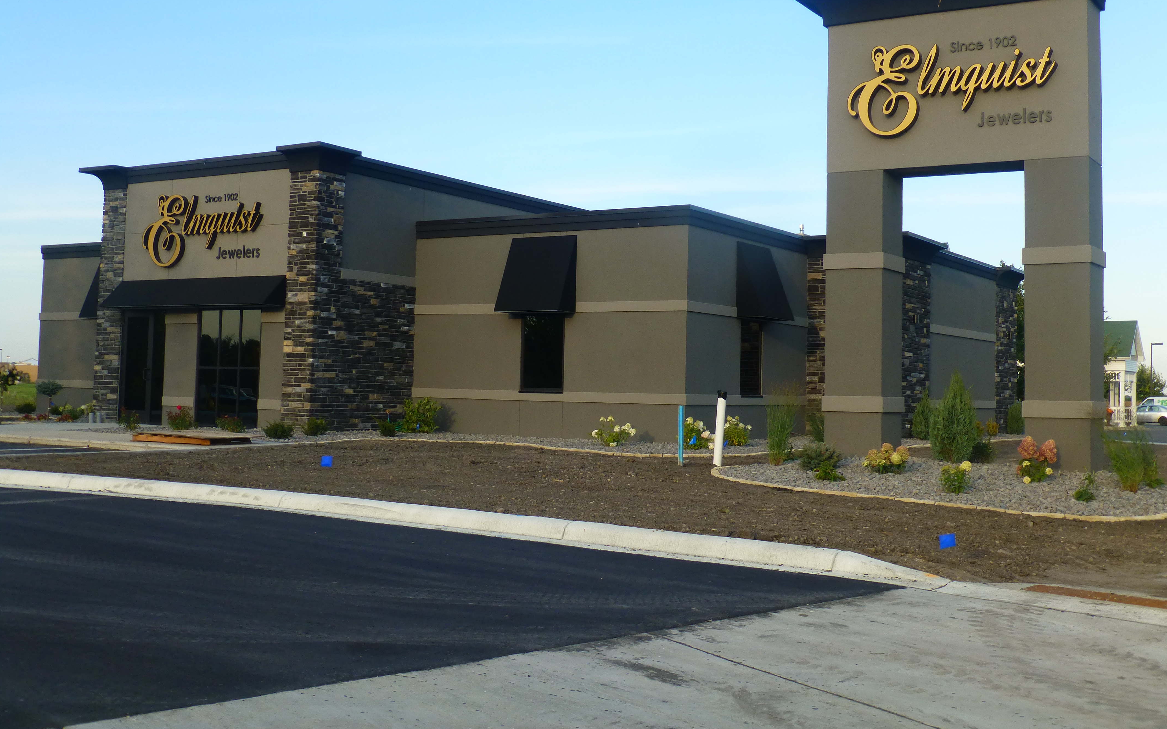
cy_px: 301
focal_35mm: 42
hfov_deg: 47.2
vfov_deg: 30.5
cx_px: 586
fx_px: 1336
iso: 100
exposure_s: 1/250
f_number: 3.9
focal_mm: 6.9
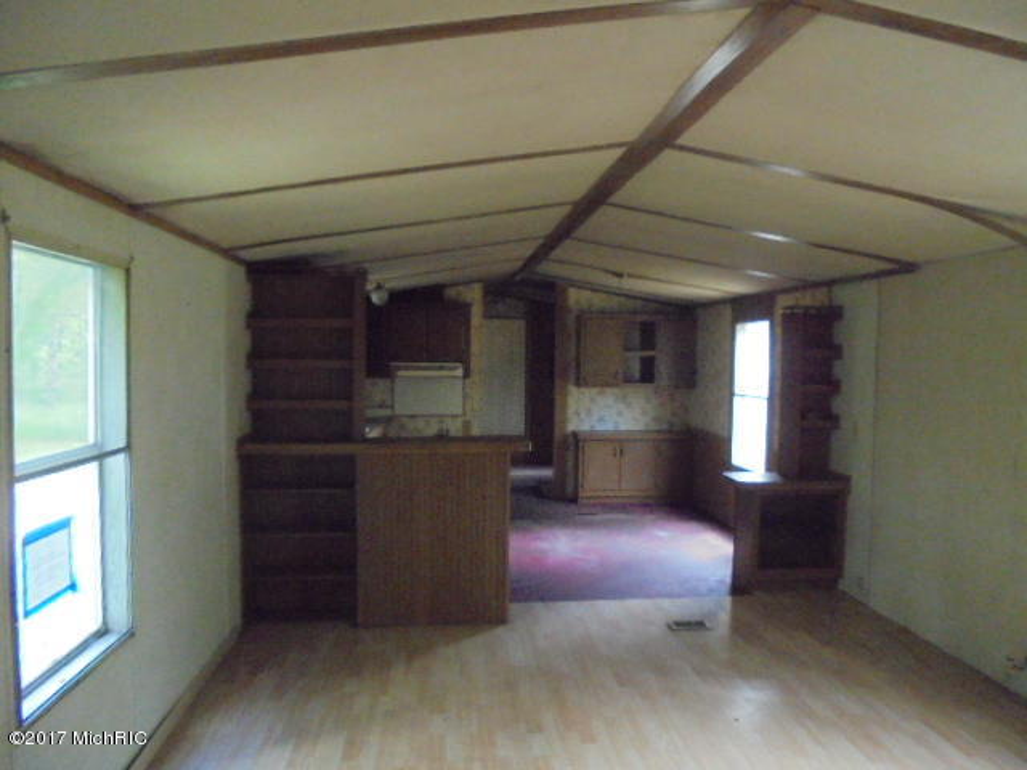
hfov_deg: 67.3
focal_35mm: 26
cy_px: 385
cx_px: 514
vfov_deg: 53.1
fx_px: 771
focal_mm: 4.6
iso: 800
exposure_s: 1/50
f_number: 3.5
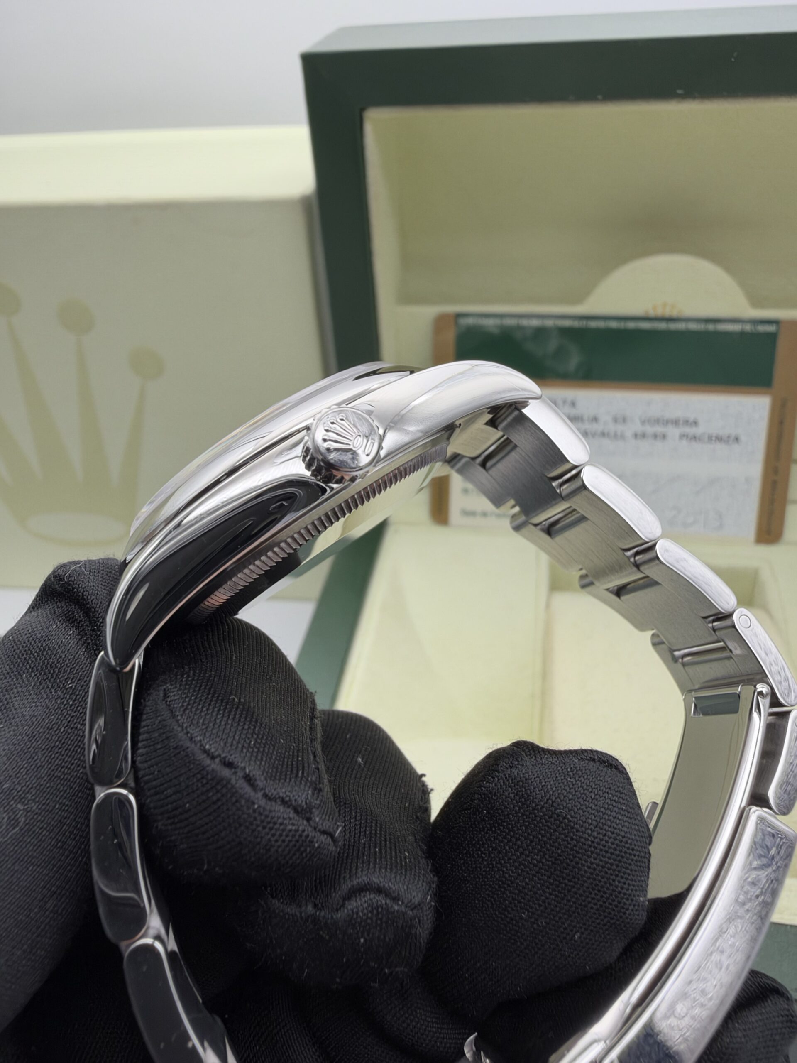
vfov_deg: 69.4
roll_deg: +3.3
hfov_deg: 54.9
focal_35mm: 25
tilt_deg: -30.0
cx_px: 398
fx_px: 767
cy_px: 532
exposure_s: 1/127
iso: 40
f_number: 2.2
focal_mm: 2.22
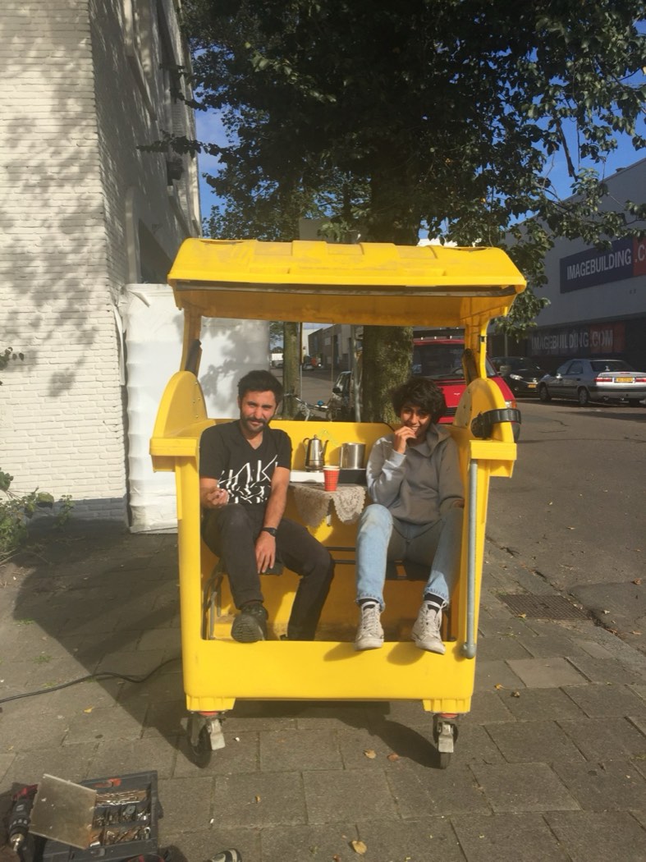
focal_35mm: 29
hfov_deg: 48.2
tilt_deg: -3.7
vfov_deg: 61.7
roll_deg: +3.0
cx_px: 323
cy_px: 431
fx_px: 722
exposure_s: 1/3300
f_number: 2.2
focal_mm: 4.15
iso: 32
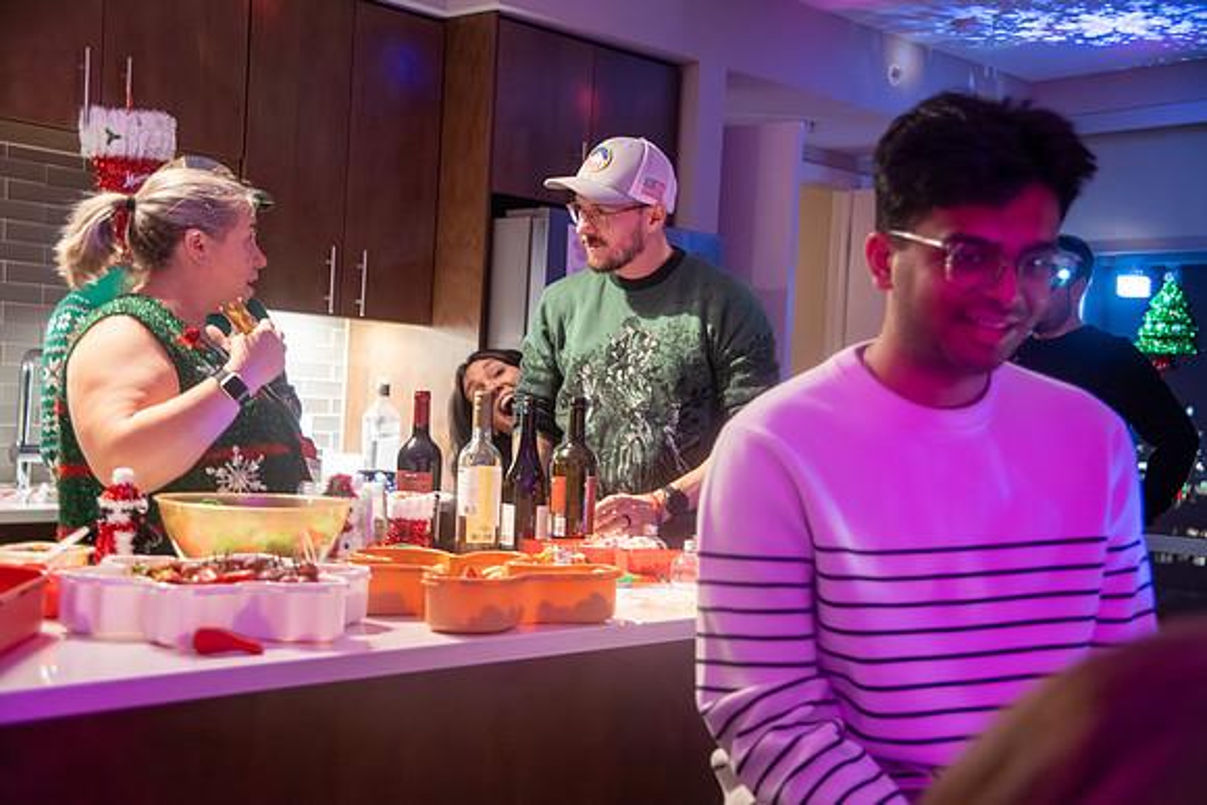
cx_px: 604
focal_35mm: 46
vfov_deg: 29.3
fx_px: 1543
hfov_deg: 42.7
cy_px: 402
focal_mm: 46
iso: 2500
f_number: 4
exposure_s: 1/50
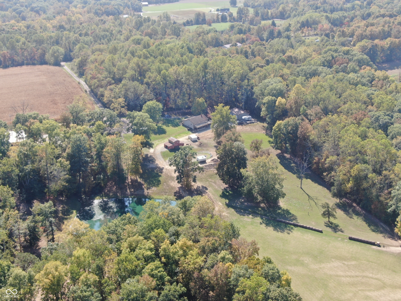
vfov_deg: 30.3
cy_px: 150
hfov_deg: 39.7
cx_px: 200
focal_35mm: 48
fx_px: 556
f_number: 3.8
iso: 100
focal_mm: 8.6
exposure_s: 1/240
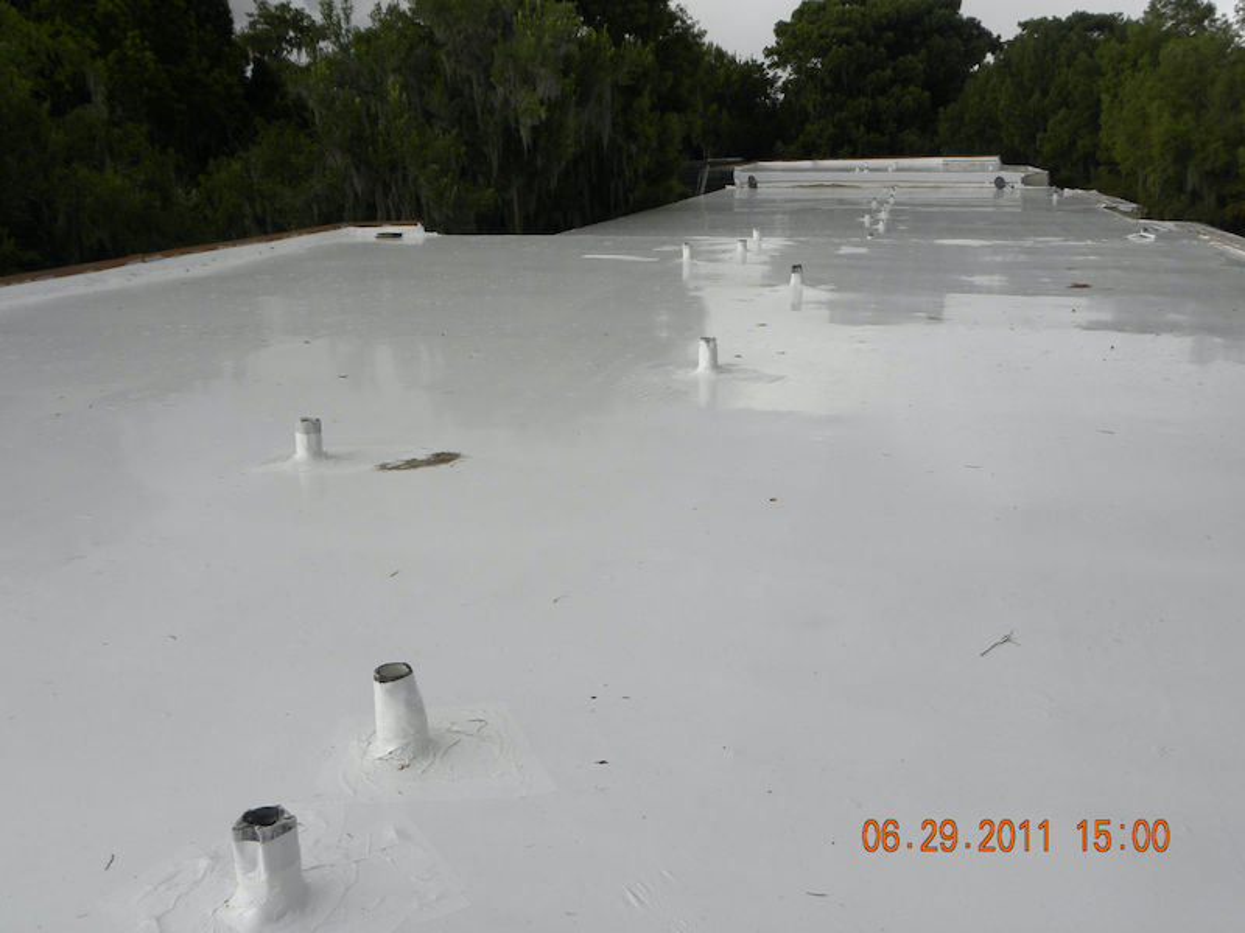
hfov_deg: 55.4
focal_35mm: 33
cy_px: 466
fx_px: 1187
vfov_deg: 42.9
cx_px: 622
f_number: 3.5
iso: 64
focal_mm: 5.9
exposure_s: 1/130
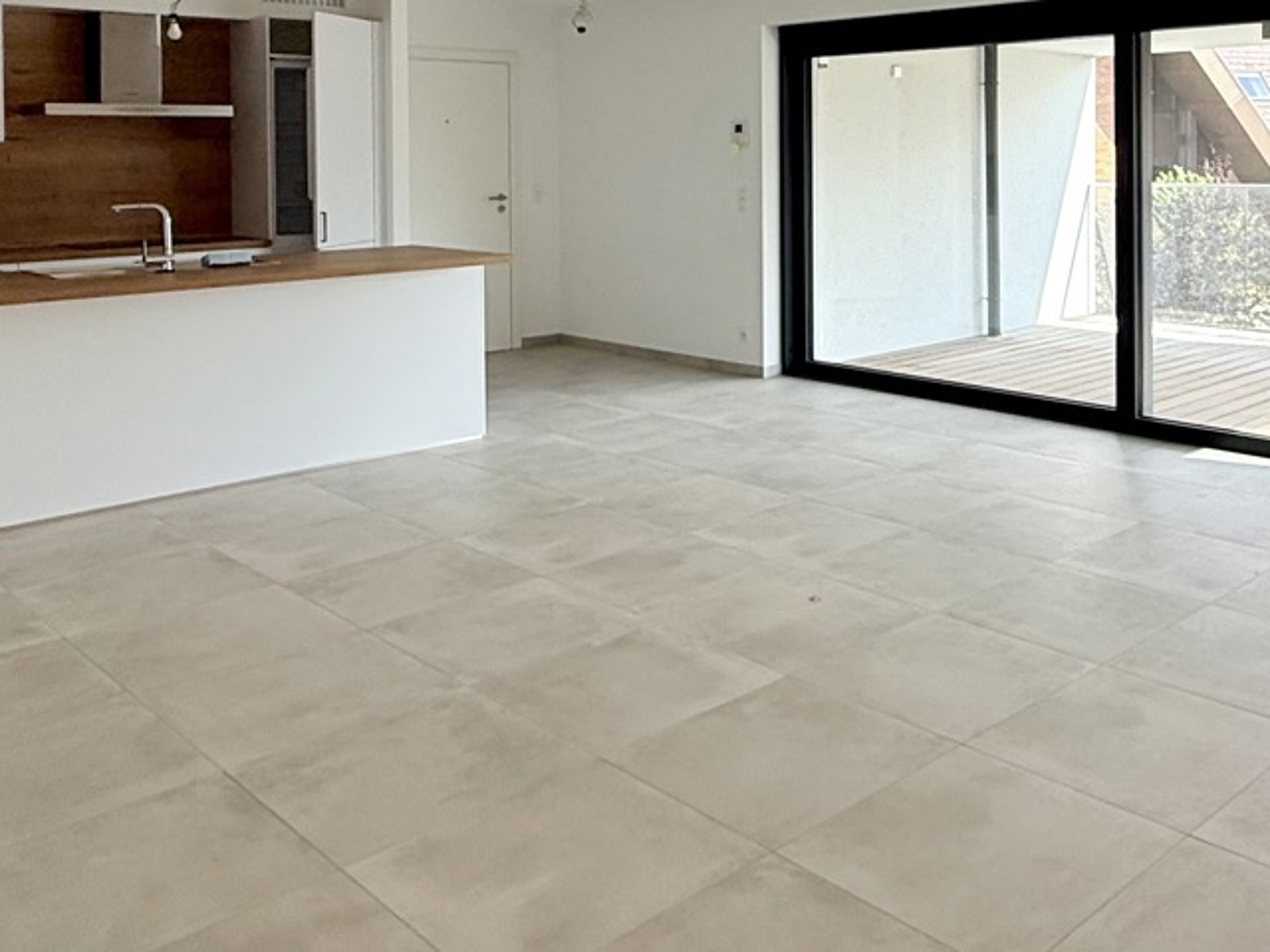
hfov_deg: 50.9
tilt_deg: -0.7
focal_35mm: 35
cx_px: 919
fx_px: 1284
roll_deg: +0.4
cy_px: 159
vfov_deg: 38.8
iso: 64
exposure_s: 1/191
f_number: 2.2
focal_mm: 2.22
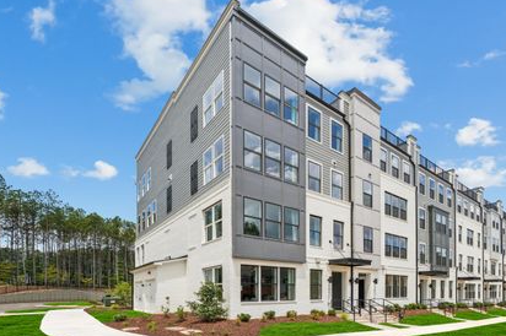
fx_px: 239
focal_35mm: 17
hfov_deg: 92.6
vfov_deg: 69.9
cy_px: 193
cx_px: 292
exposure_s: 1/400
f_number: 7.1
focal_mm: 14
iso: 100
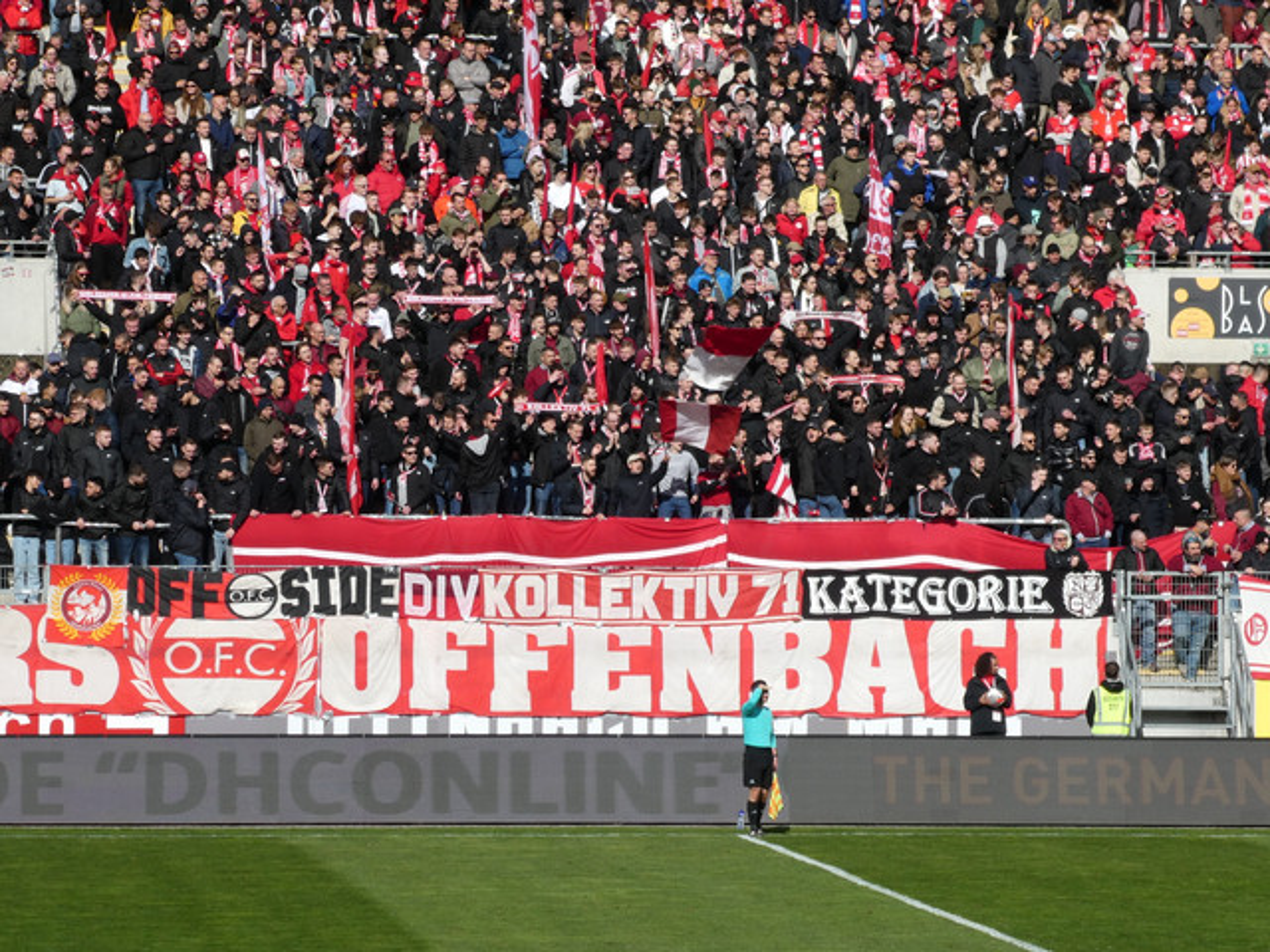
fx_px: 7338
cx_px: 635
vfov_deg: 7.4
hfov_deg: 9.9
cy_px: 476
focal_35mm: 200
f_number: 5.6
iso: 80
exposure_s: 1/500
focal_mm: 35.8
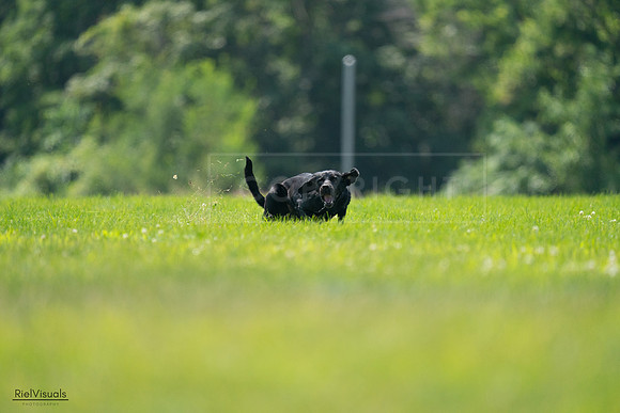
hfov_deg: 3.4
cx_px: 310
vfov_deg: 2.3
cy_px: 206
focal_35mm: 600
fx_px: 10335
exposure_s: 1/4000
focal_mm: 600
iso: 2000
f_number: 6.3
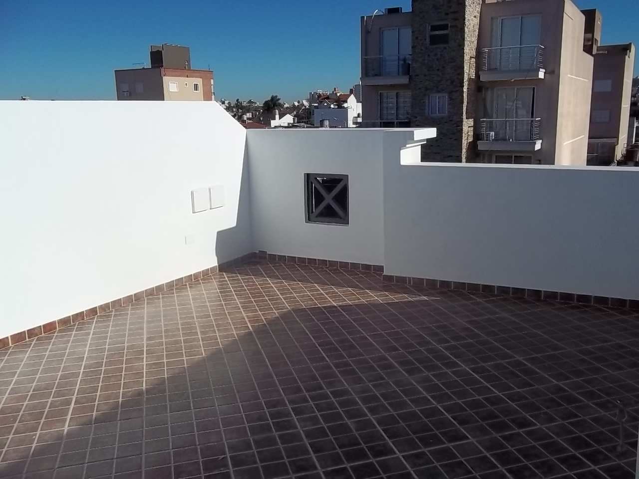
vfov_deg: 44.2
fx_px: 591
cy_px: 240
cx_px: 320
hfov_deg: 56.8
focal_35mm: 32
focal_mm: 5.7
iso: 80
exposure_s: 1/1000
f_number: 5.5
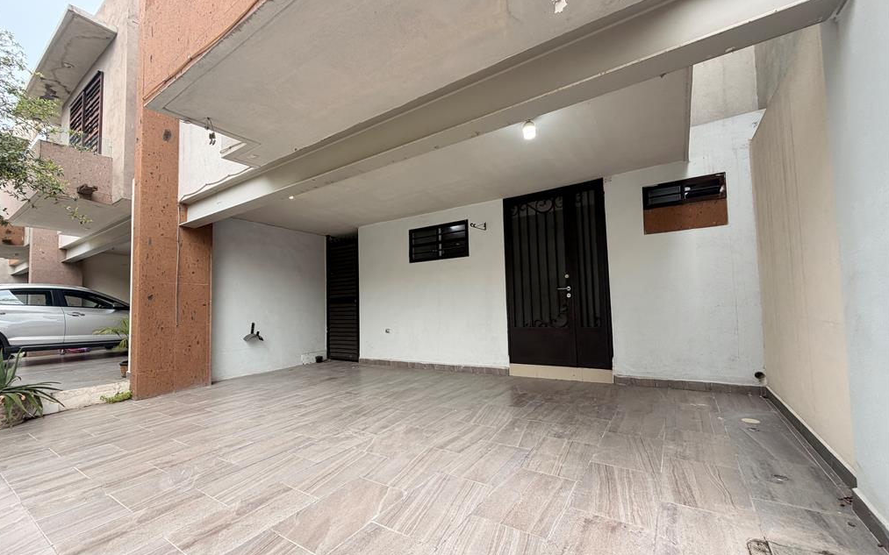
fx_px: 363
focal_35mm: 15
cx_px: 443
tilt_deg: +3.1
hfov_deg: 101.5
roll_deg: +1.7
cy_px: 292
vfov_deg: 74.7
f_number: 2.2
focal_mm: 2.22
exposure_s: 1/128
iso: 50
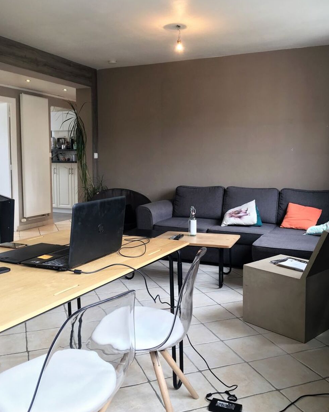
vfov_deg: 57.1
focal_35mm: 31
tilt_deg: -5.2
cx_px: 168
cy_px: 196
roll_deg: +1.0
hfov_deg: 47.1
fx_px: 377
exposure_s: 1/33
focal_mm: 4.15
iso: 32
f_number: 2.2
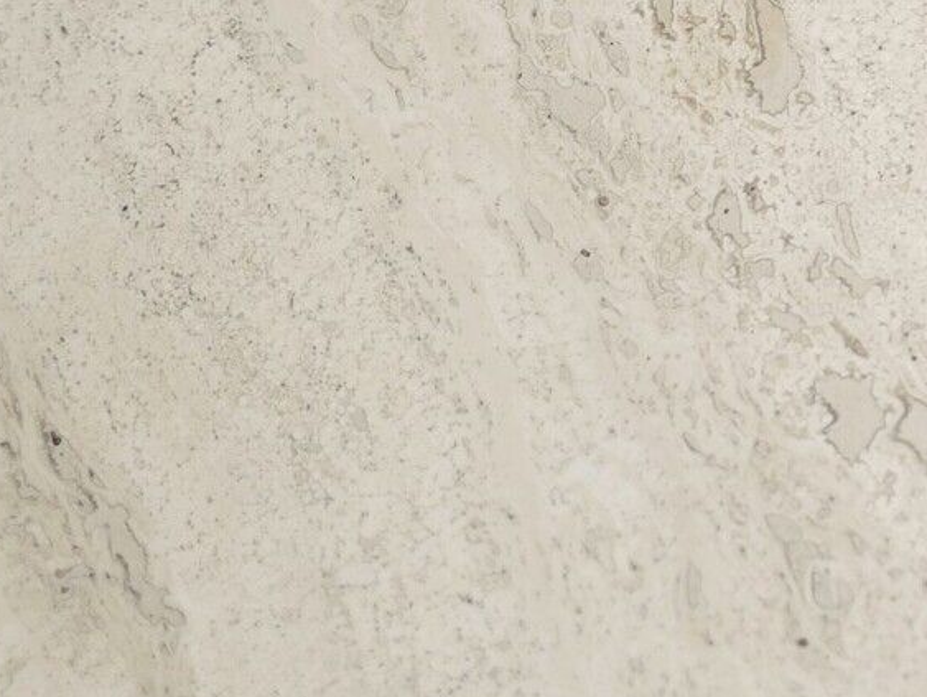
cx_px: 1546
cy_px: -30
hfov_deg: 12.9
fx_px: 3805
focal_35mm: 142
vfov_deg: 10.4
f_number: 1.7
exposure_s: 1/60
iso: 800
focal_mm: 20
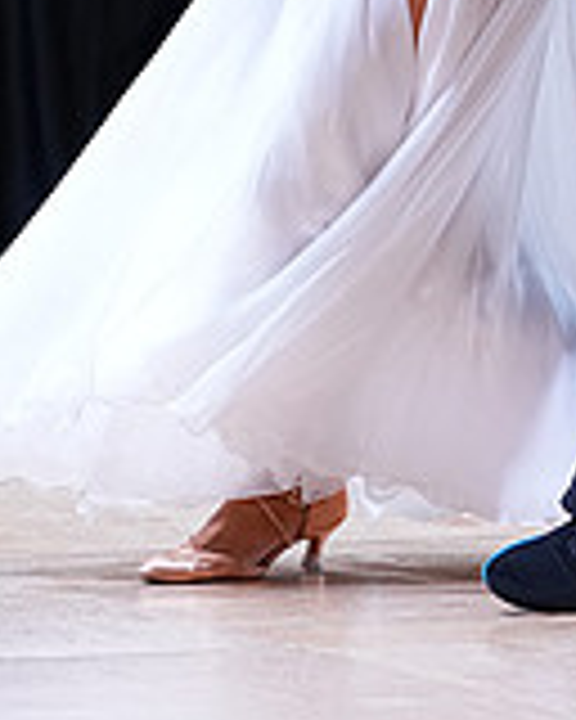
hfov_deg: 3.2
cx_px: 542
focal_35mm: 477
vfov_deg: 4.0
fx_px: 10164
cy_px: -243
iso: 1250
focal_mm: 140
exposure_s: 1/400
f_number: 4
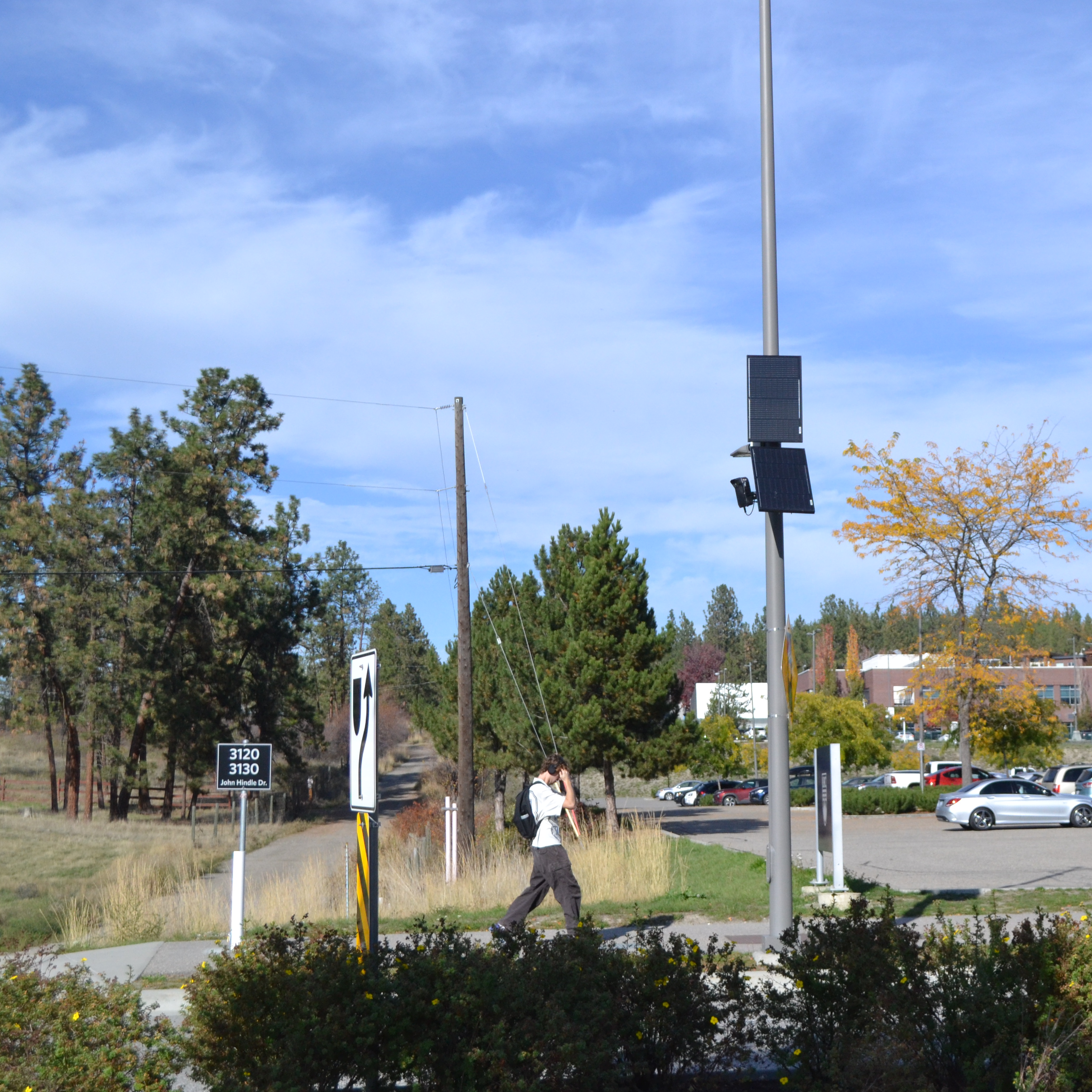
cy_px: 546
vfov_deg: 31.6
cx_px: 697
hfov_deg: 31.5
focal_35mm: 54
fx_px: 1927
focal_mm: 28
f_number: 5.6
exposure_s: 1/4000
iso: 800
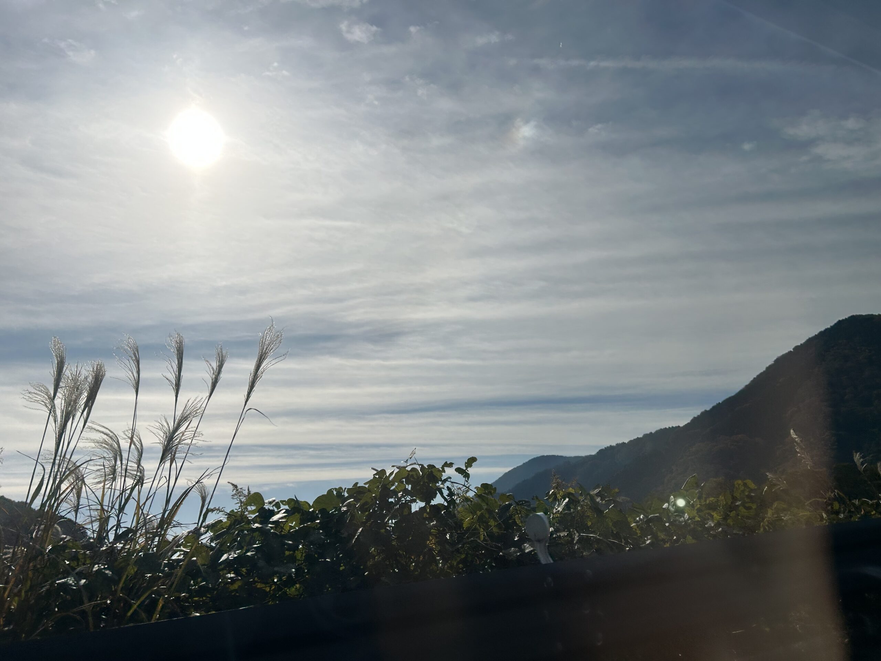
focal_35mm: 26
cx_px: 440
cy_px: 330
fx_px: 662
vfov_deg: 53.1
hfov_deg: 67.3
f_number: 1.5
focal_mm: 5.7
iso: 50
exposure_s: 1/16393
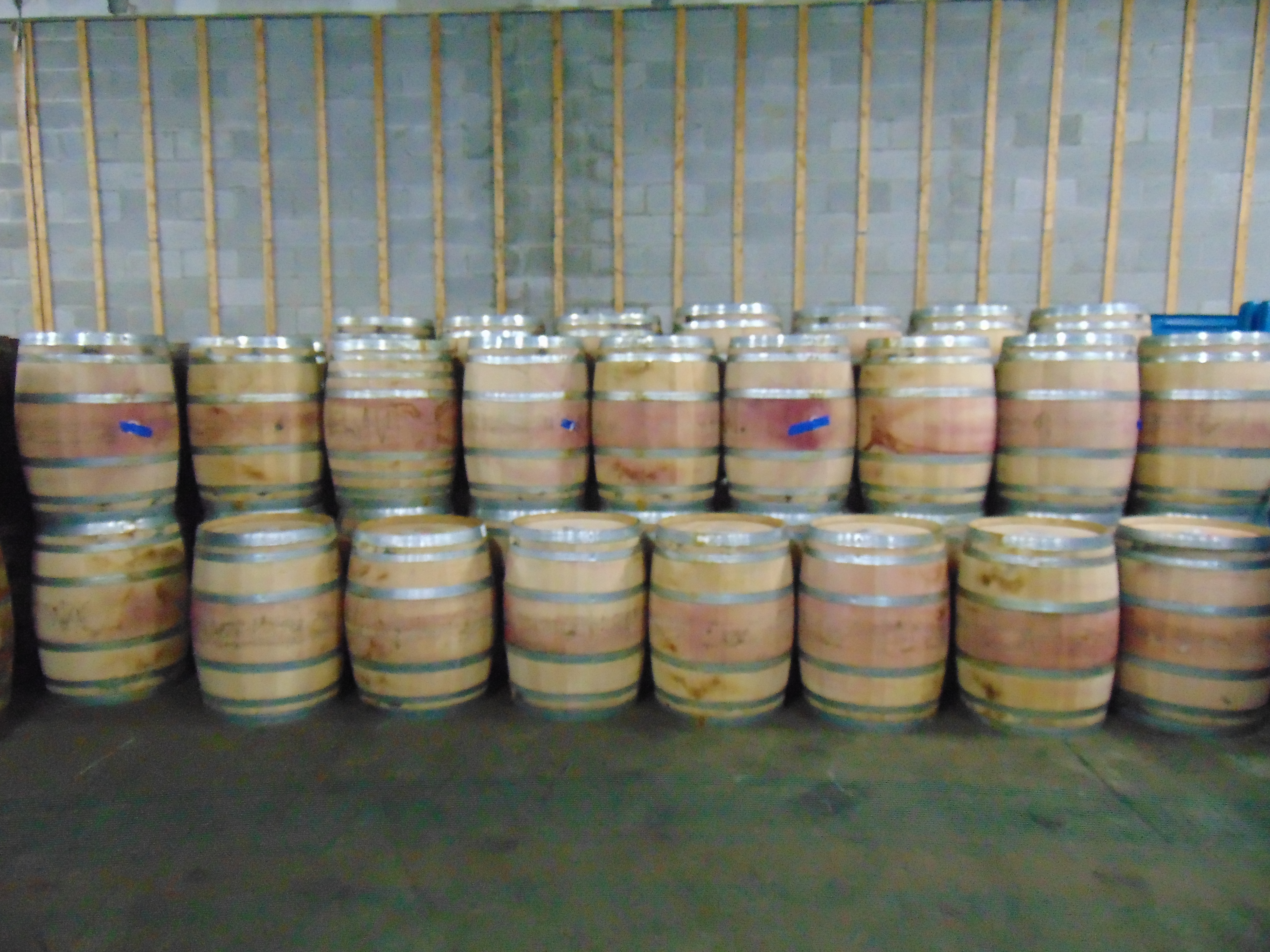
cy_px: 476
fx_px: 917
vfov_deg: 54.9
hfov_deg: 69.4
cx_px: 635
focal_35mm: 25
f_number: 3
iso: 800
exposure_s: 1/30
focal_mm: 4.5
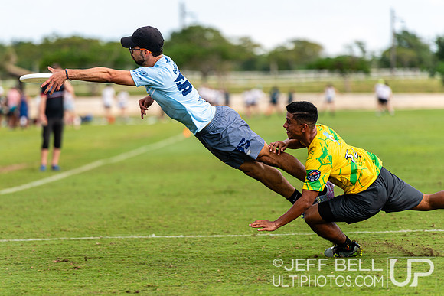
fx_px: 2922
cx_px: 189
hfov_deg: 8.7
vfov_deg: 5.8
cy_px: 160
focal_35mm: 237
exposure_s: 1/1000
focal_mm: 200
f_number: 3.2
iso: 100
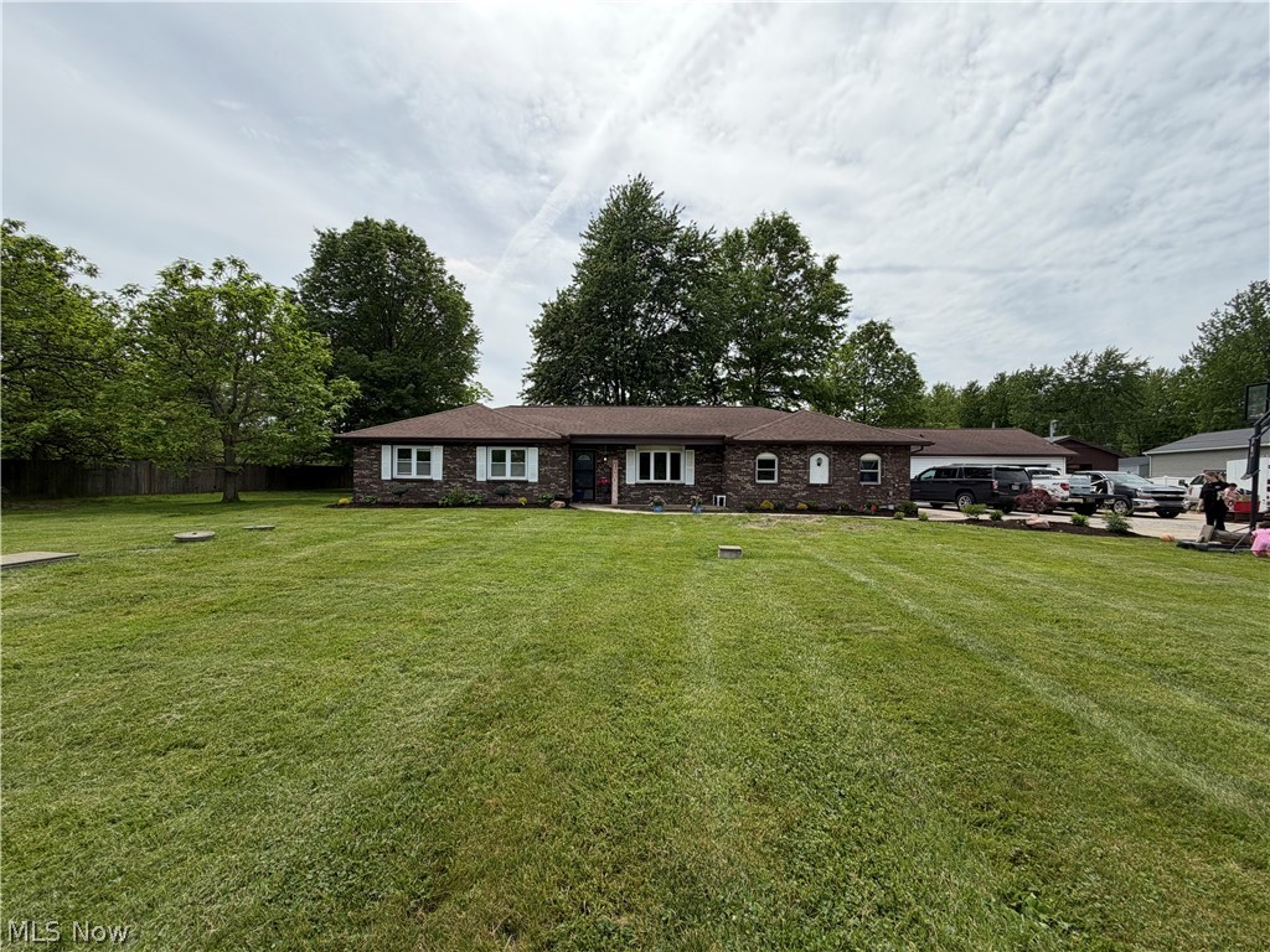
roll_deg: -0.7
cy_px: 476
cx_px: 635
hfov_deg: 102.1
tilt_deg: -0.2
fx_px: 514
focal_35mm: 14
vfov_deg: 85.7
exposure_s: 1/1068
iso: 20
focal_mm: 2.22
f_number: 2.2
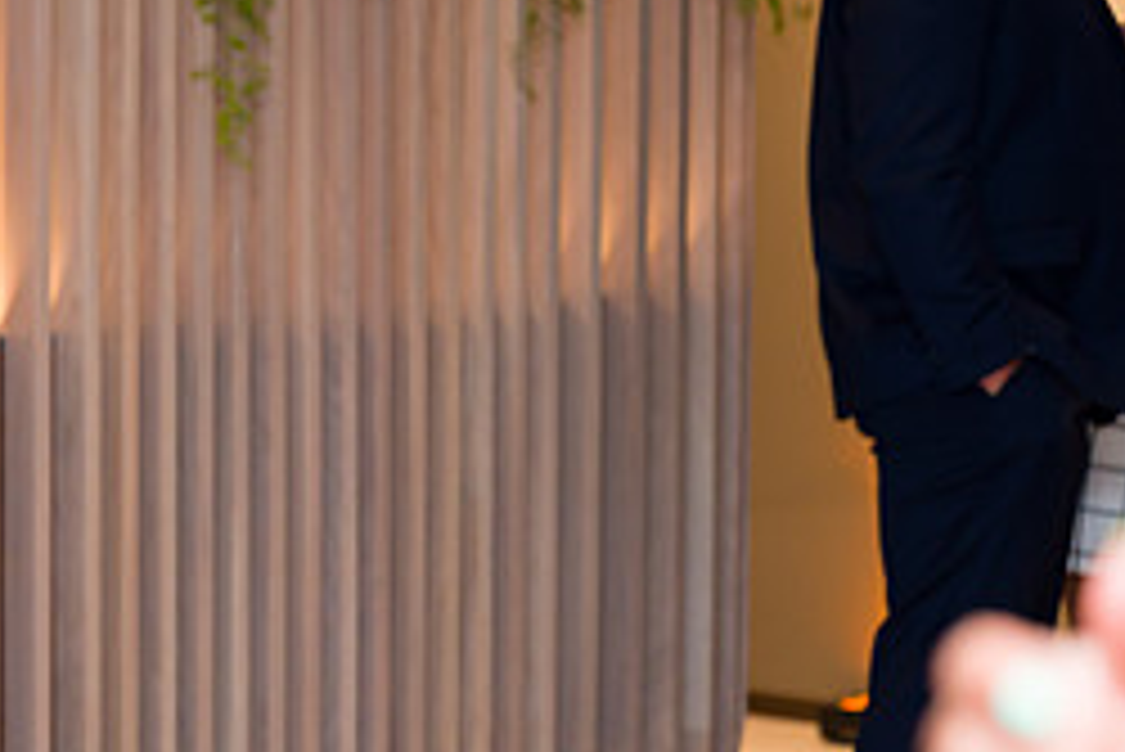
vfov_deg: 7.9
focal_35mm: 173
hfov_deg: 11.6
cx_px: -230
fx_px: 5409
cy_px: 109
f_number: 3.2
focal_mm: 70
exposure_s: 1/160
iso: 800
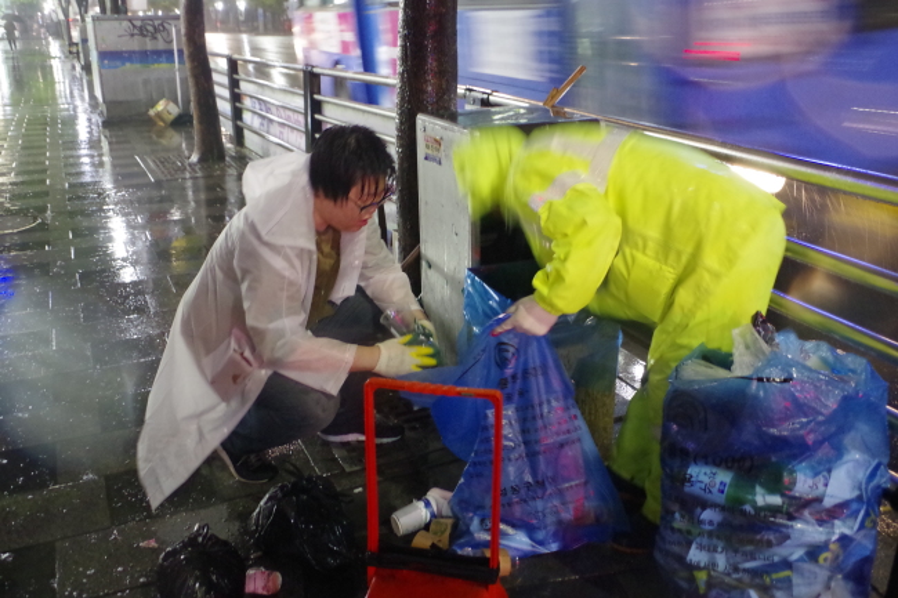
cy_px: 299
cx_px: 449
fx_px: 860
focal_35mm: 34
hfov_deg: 55.1
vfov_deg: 38.3
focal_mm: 23
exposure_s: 1/10
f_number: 4
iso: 3200
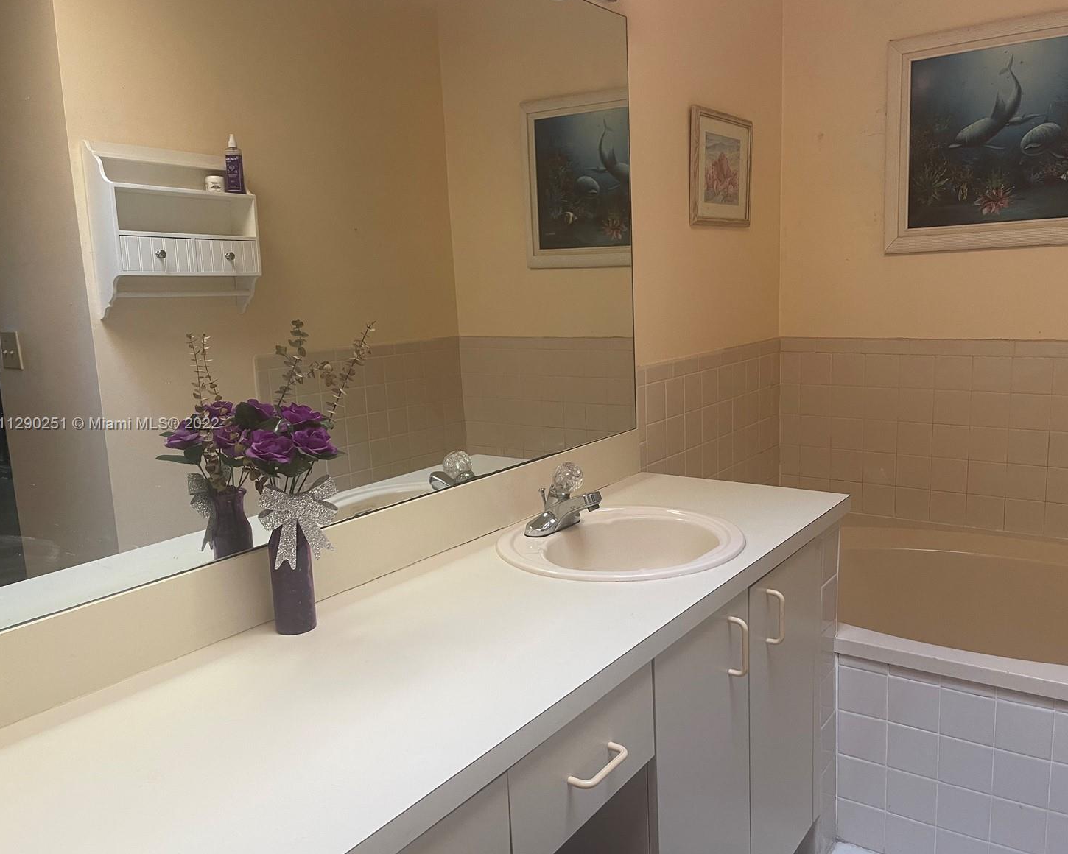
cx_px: 573
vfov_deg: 51.5
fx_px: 885
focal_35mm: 28
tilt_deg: -10.8
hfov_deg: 62.1
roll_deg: +1.8
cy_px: 425
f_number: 1.6
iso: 160
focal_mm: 5.1
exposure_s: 1/60
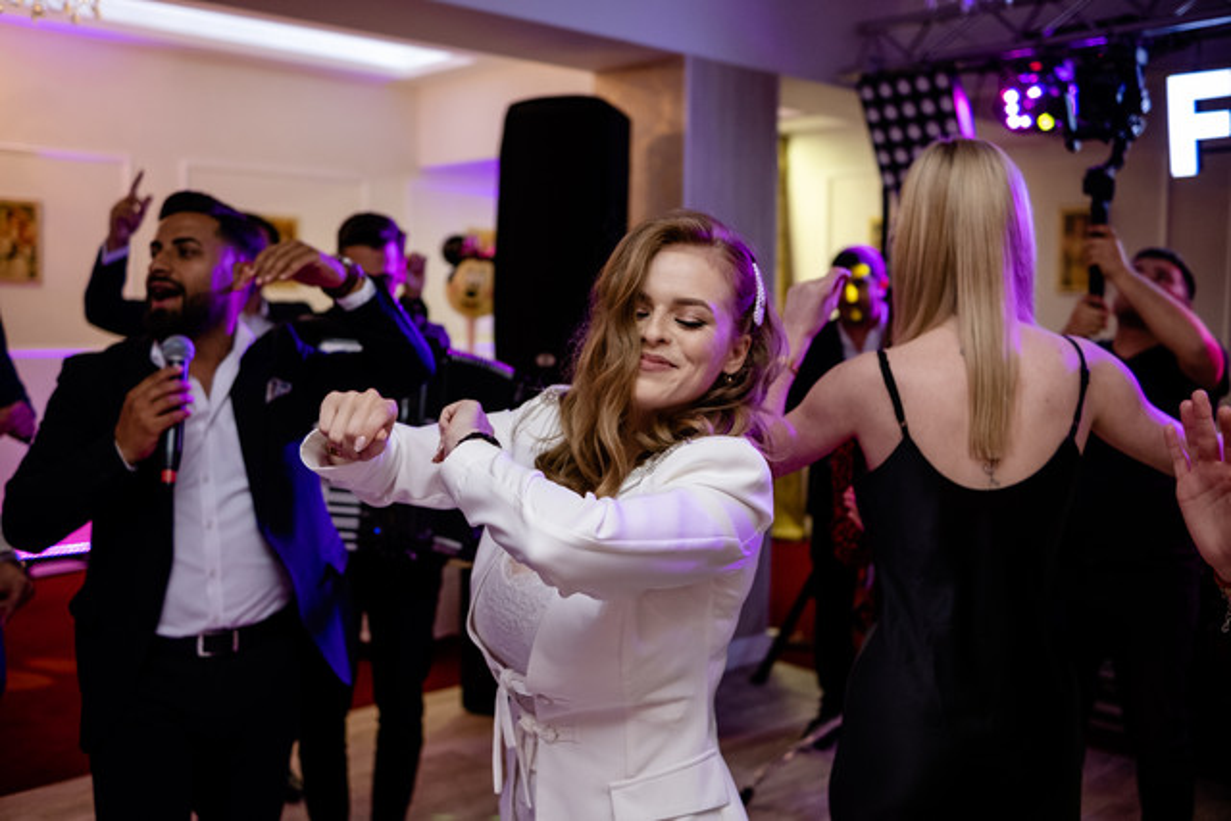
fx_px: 1197
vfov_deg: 37.9
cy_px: 410
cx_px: 616
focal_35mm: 35
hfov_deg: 54.4
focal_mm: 23
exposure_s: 1/200
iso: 1000
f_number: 2
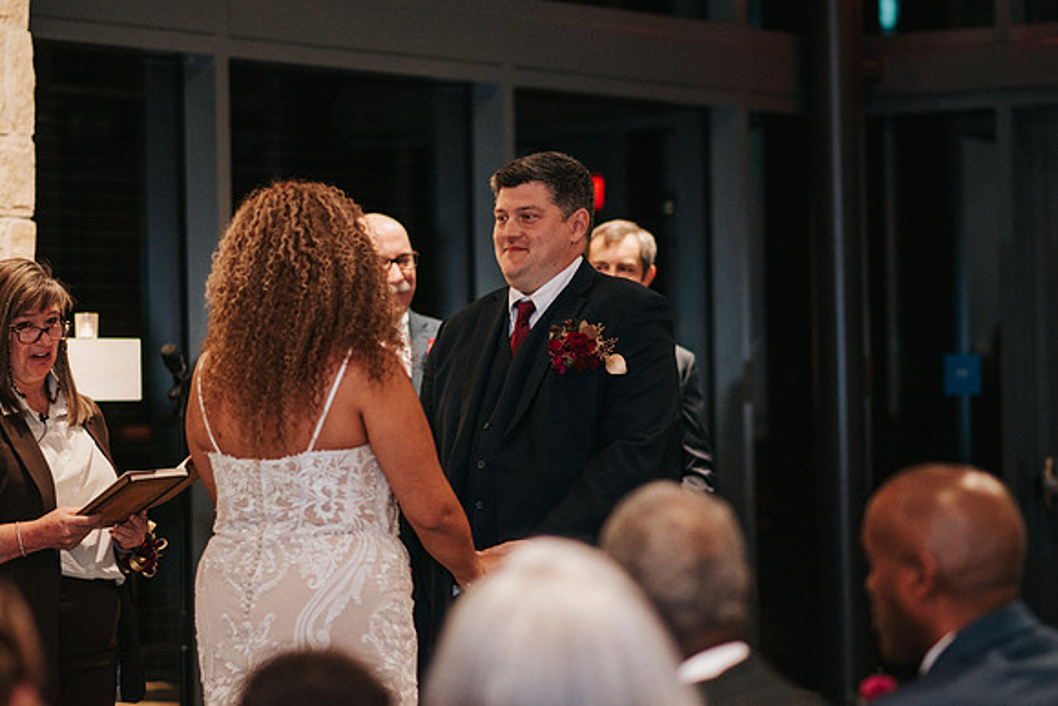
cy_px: 353
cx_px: 529
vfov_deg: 10.8
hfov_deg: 16.1
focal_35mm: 128
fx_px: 3748
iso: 800
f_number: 1.8
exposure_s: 1/250
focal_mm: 85
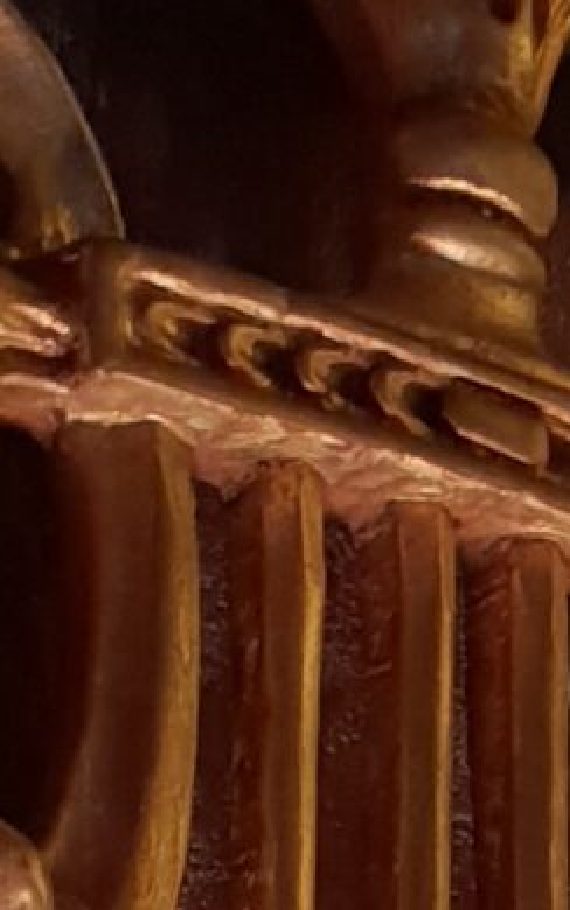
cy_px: 2333
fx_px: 4495
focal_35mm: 181
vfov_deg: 9.9
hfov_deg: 7.0
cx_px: 1121
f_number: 2.4
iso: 125
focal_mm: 4.3
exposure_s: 1/50
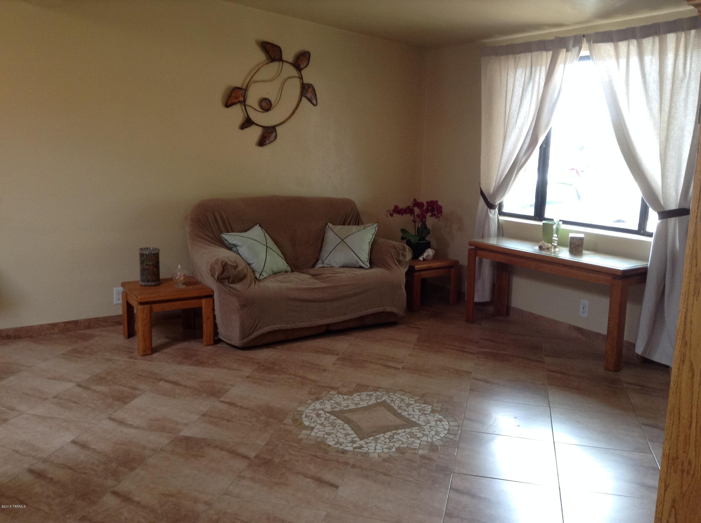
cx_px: 350
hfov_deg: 55.4
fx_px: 667
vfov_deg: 42.8
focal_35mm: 33
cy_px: 262
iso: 50
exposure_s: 1/24
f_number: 2.4
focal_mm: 3.3
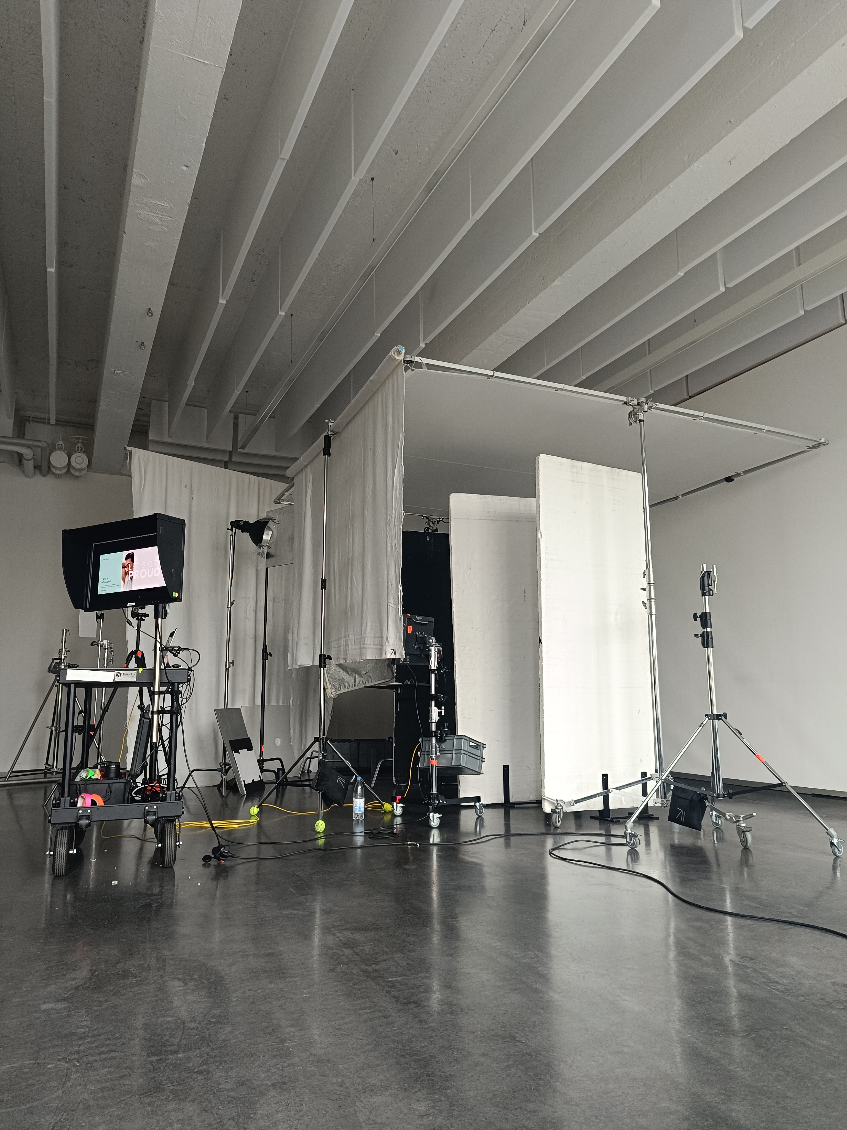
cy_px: 565
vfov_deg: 71.6
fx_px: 783
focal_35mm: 24
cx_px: 424
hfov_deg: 56.8
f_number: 1.88
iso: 486
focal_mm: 5.59
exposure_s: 1/101
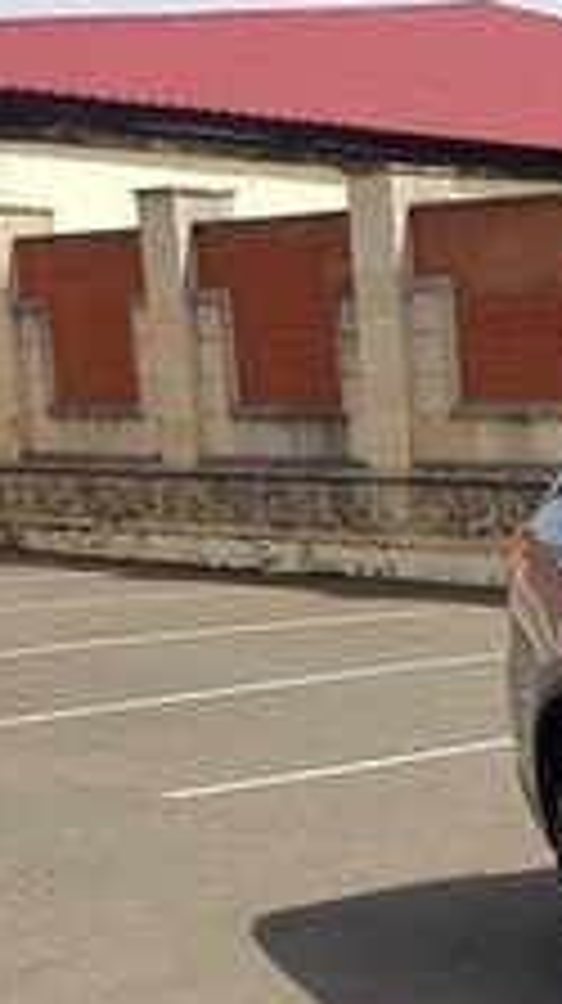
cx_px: 1322
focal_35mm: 84
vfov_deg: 24.9
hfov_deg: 11.8
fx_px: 2231
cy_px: 790
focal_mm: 4.2
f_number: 1.7
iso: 40
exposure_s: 1/1696
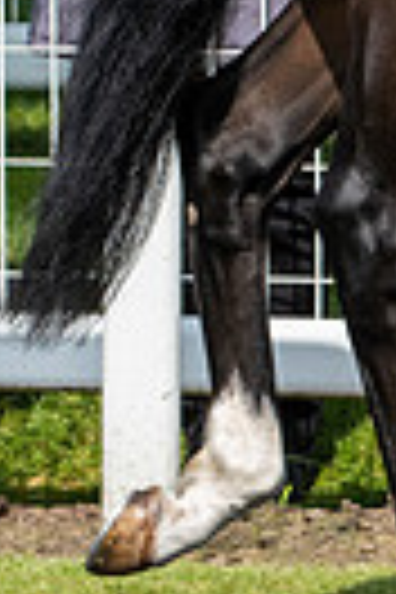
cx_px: 1017
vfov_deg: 1.6
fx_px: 21828
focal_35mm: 1323
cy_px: -92
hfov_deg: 1.0
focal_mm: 200
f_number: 7.1
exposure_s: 1/1600
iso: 500
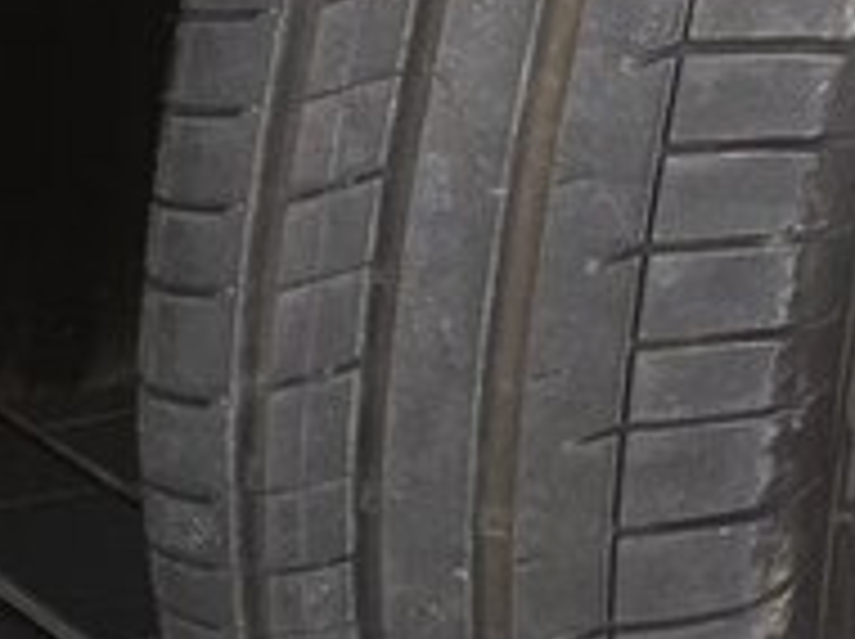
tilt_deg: -6.5
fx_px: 2492
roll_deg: -4.6
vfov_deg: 14.1
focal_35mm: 101
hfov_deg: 17.4
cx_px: 1305
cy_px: -173
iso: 50
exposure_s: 1/100
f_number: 2.2
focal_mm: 4.15
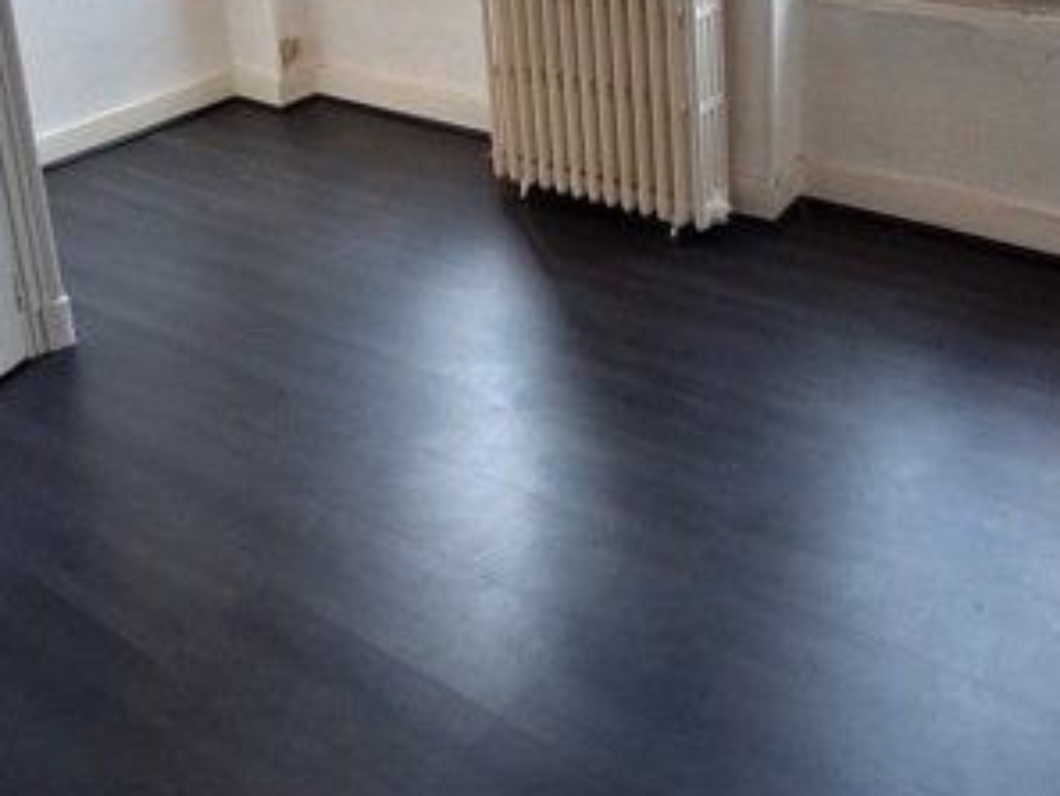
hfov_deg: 52.4
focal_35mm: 35
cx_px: 617
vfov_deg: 35.9
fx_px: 1072
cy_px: -36
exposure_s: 1/50
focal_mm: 1.74
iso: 40
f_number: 2.2
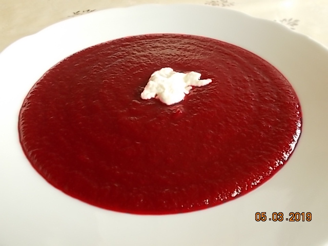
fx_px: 284
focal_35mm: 30
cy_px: 123
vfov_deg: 46.8
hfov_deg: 60.0
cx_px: 164
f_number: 3.4
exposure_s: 1/25
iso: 100
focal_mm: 5.3
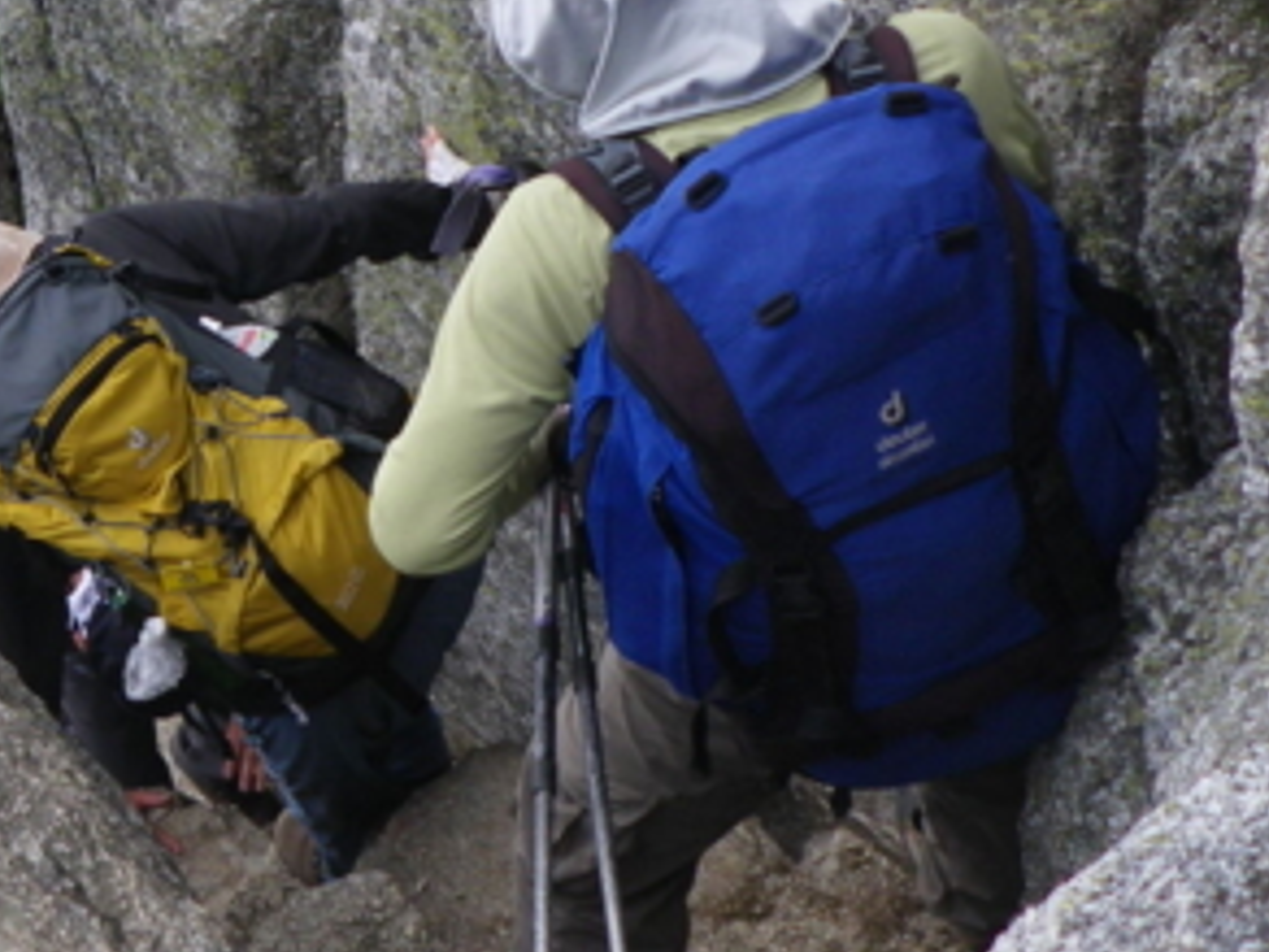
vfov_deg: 15.4
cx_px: -204
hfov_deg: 19.4
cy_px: 309
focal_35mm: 96
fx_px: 3519
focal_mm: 6.2
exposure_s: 1/200
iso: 64
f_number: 3.8
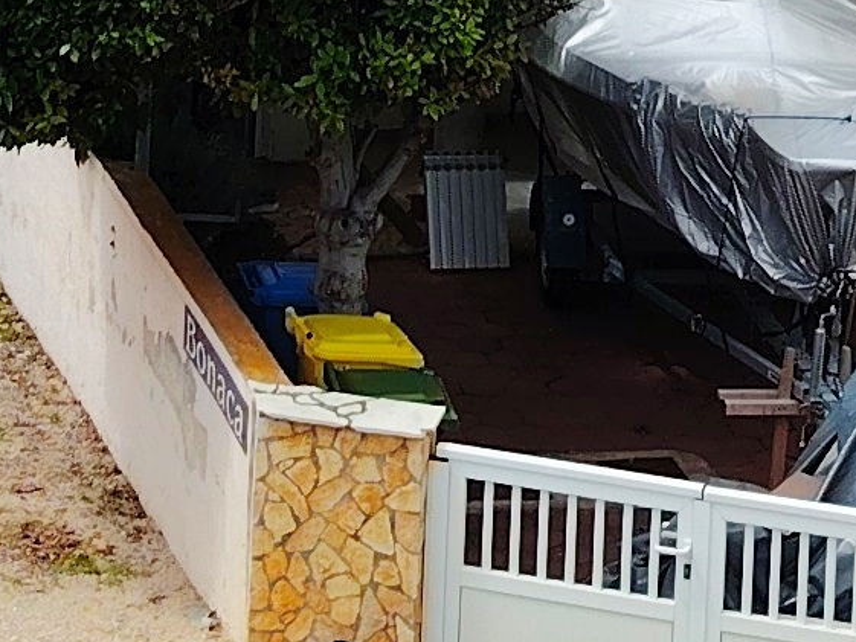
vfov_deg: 8.3
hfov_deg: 11.5
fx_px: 4229
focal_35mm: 171
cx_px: 134
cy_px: -570
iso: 100
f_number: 1.75
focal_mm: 5.25
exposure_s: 1/1277
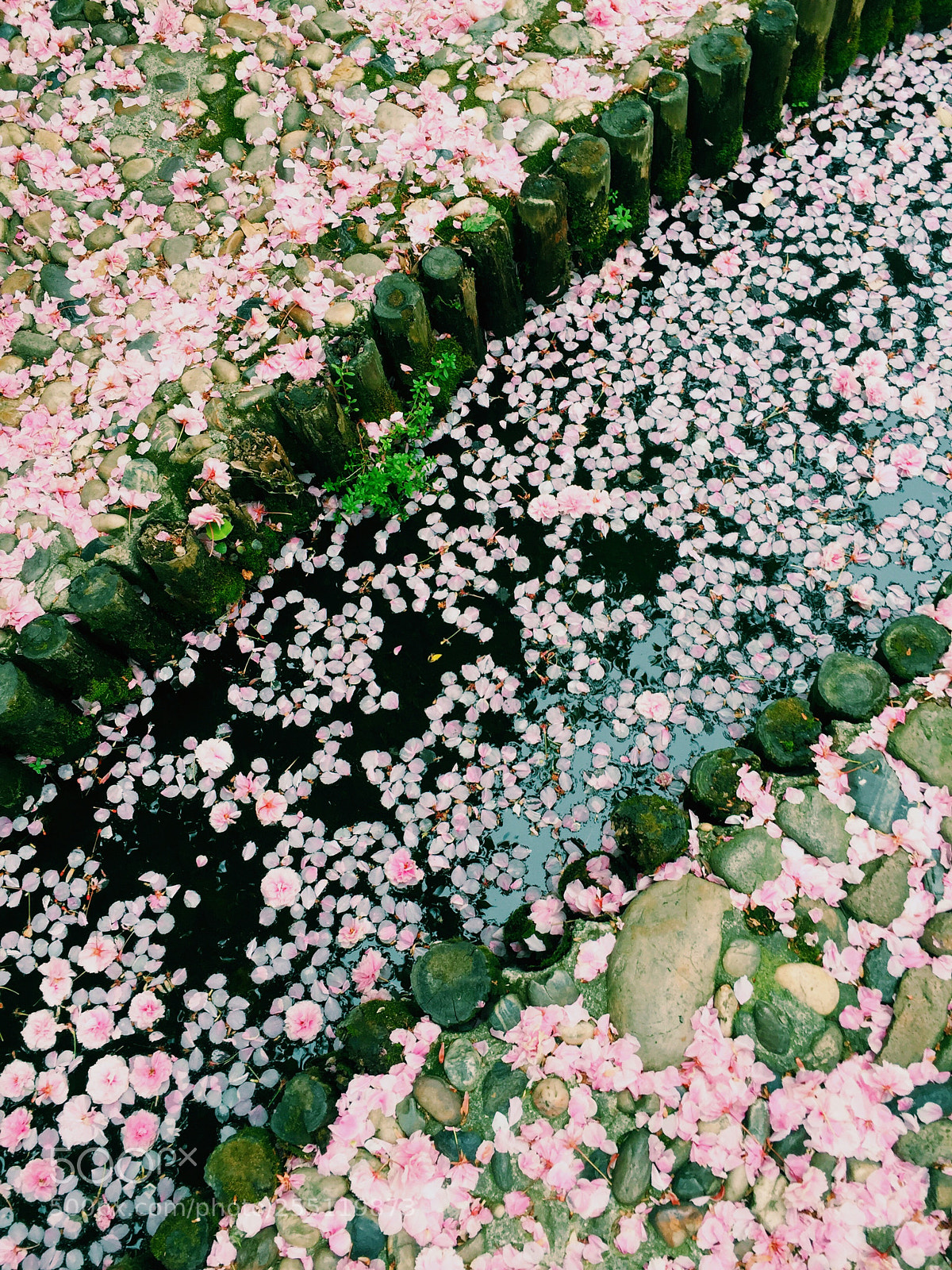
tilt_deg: -68.5
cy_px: 635
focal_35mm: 29
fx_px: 1063
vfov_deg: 61.7
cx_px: 476
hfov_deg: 48.2
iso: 40
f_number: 2.2
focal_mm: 4.15
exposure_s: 1/50
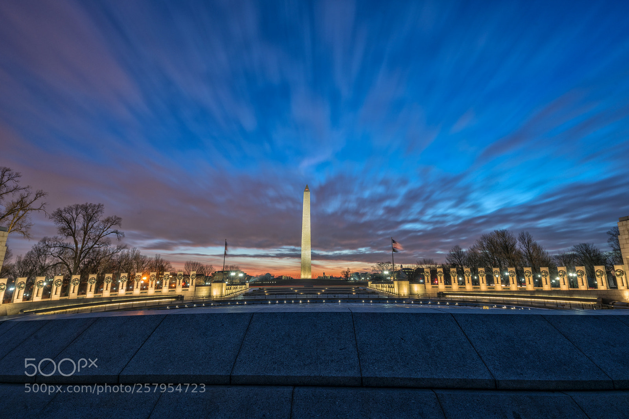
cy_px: 210
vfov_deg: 73.7
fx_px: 279
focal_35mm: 16
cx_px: 314
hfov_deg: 96.7
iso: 100
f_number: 13
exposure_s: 30
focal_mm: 16
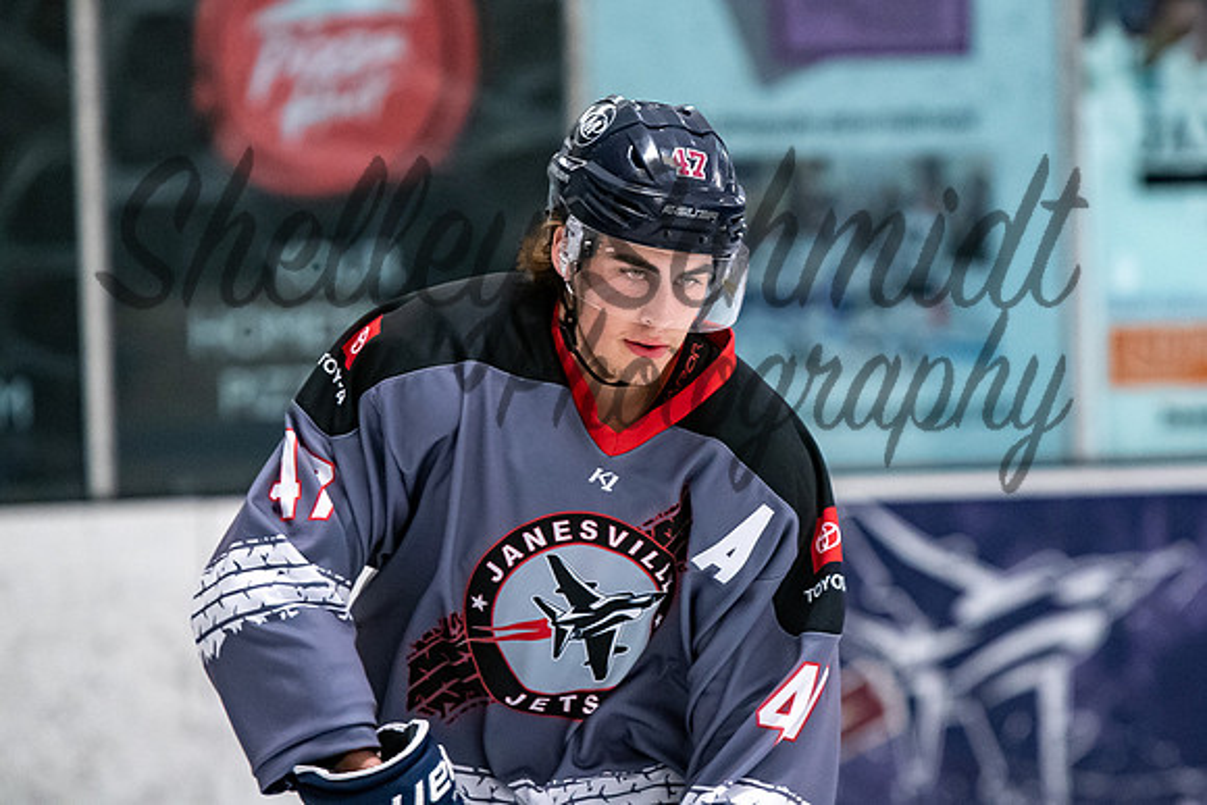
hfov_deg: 5.5
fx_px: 12497
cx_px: 743
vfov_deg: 3.7
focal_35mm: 373
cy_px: 320
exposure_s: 1/800
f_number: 3.5
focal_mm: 200
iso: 2000
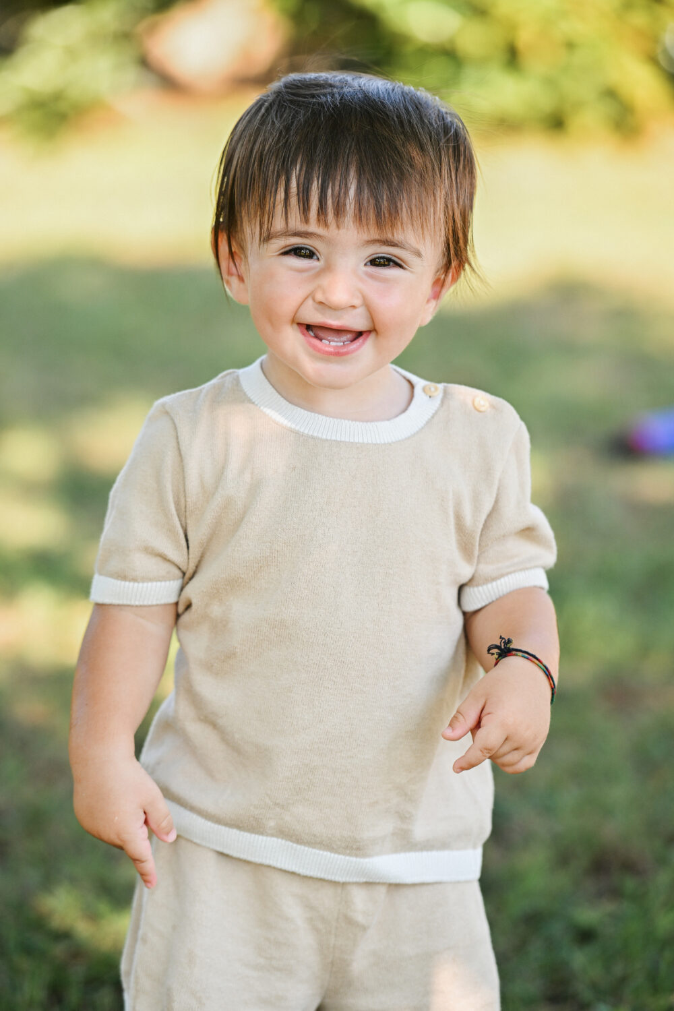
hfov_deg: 8.6
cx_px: 337
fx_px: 4493
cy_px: 506
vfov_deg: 12.8
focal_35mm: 160
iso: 400
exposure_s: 1/800
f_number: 3.5
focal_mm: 160
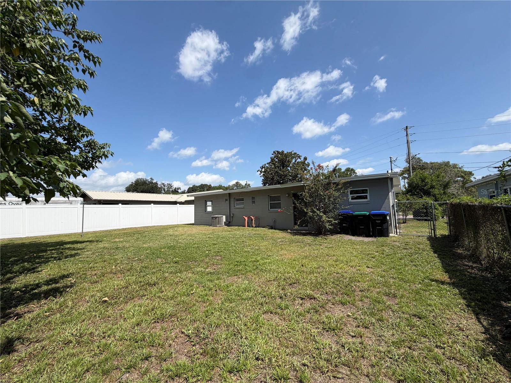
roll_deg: +1.4
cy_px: 192
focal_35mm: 14
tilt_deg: +6.3
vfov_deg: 85.7
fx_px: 207
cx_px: 256
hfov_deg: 102.1
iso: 20
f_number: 2.2
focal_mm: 2.22
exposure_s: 1/942
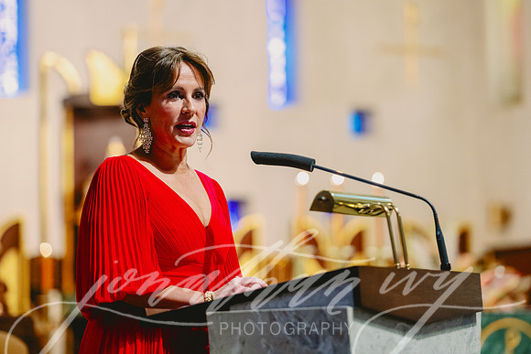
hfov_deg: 13.2
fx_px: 2287
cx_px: 266
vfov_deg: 8.9
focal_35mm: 155
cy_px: 177
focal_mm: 155
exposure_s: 1/250
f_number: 2.8
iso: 3200
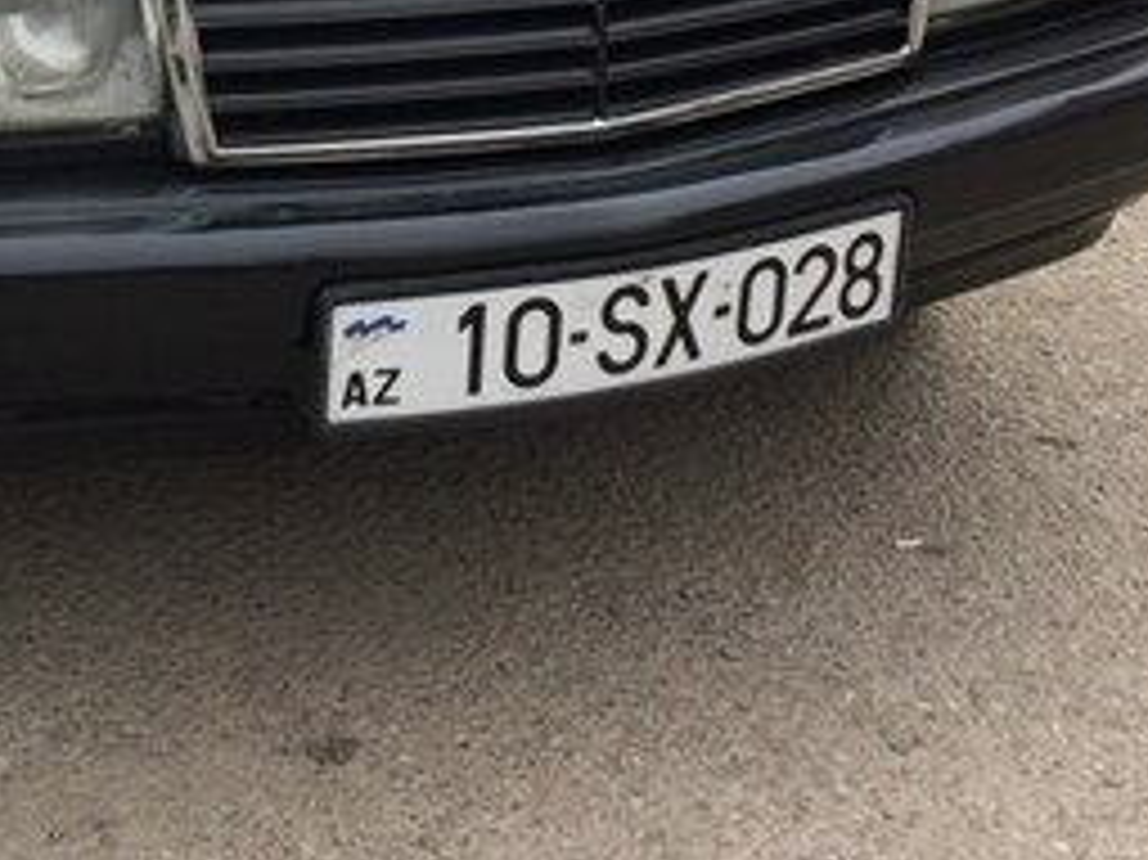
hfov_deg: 25.4
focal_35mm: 75
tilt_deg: -19.2
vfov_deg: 18.6
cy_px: -173
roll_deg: +1.9
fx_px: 2486
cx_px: 180
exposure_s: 1/328
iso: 32
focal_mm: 4.15
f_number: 2.2
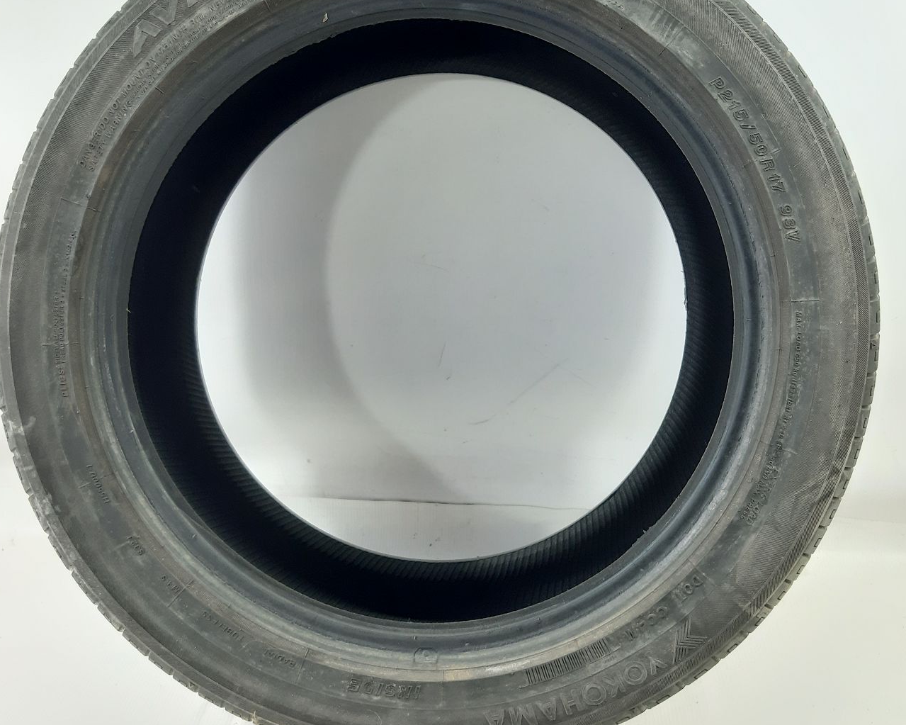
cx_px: 433
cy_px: 322
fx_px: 938
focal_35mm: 35
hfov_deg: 51.5
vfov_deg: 42.2
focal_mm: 3.93
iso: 200
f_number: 1.7
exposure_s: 1/50
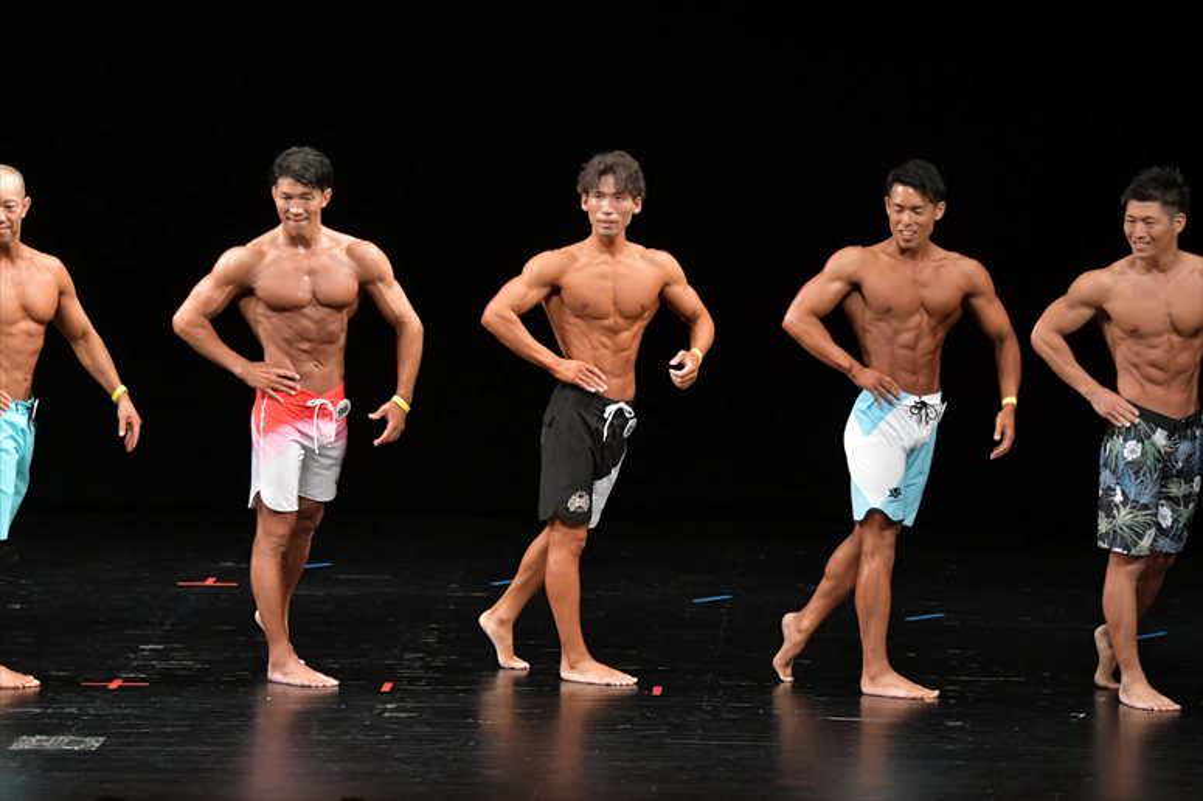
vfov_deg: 6.8
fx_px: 6747
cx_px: 602
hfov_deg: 10.2
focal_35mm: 202
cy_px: 400
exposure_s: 1/400
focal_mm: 135
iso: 3200
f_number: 5.6
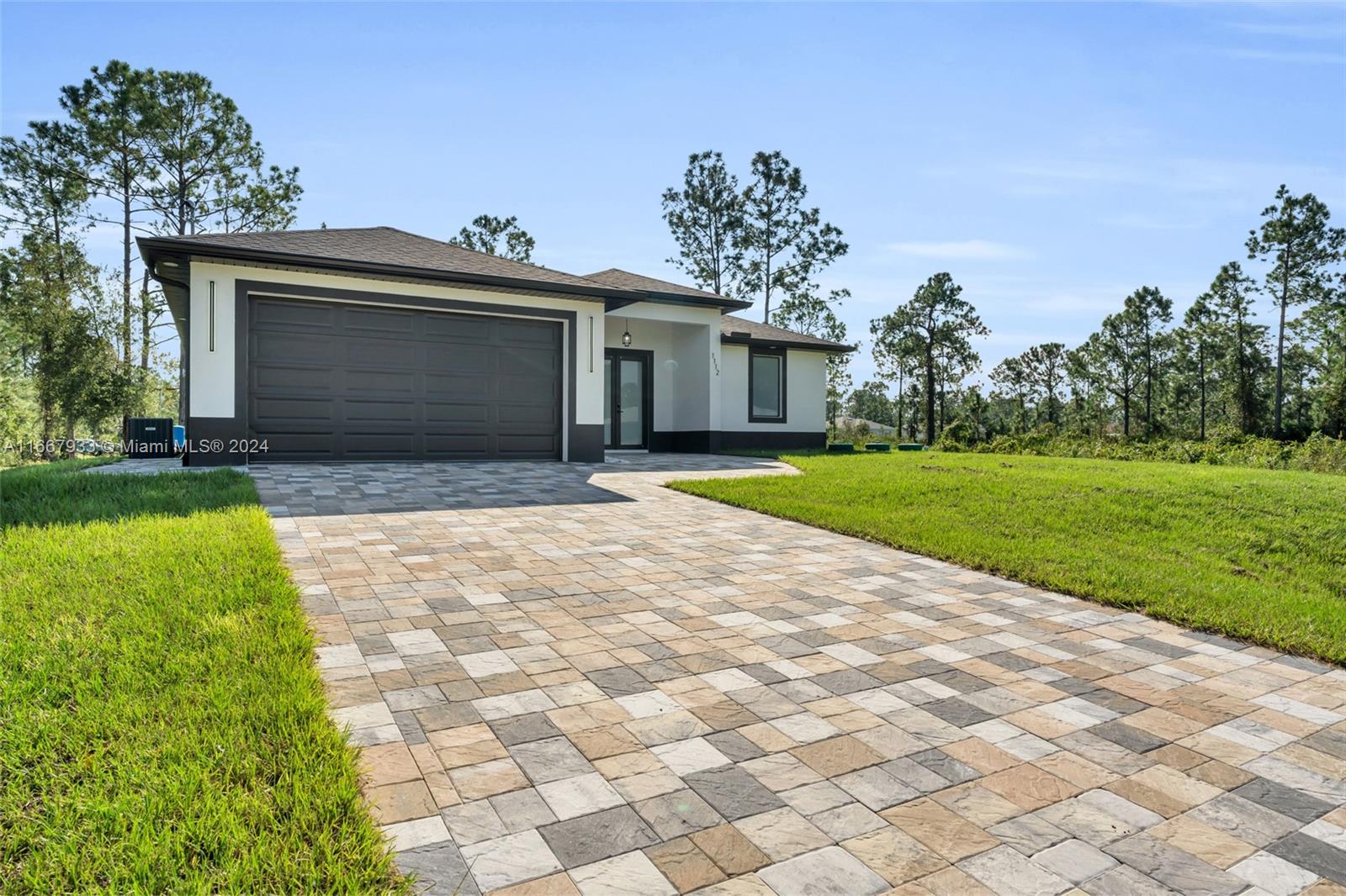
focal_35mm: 21
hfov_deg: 81.2
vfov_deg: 59.5
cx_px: 673
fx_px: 785
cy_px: 448
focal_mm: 21
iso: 200
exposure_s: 1/1000
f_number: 9
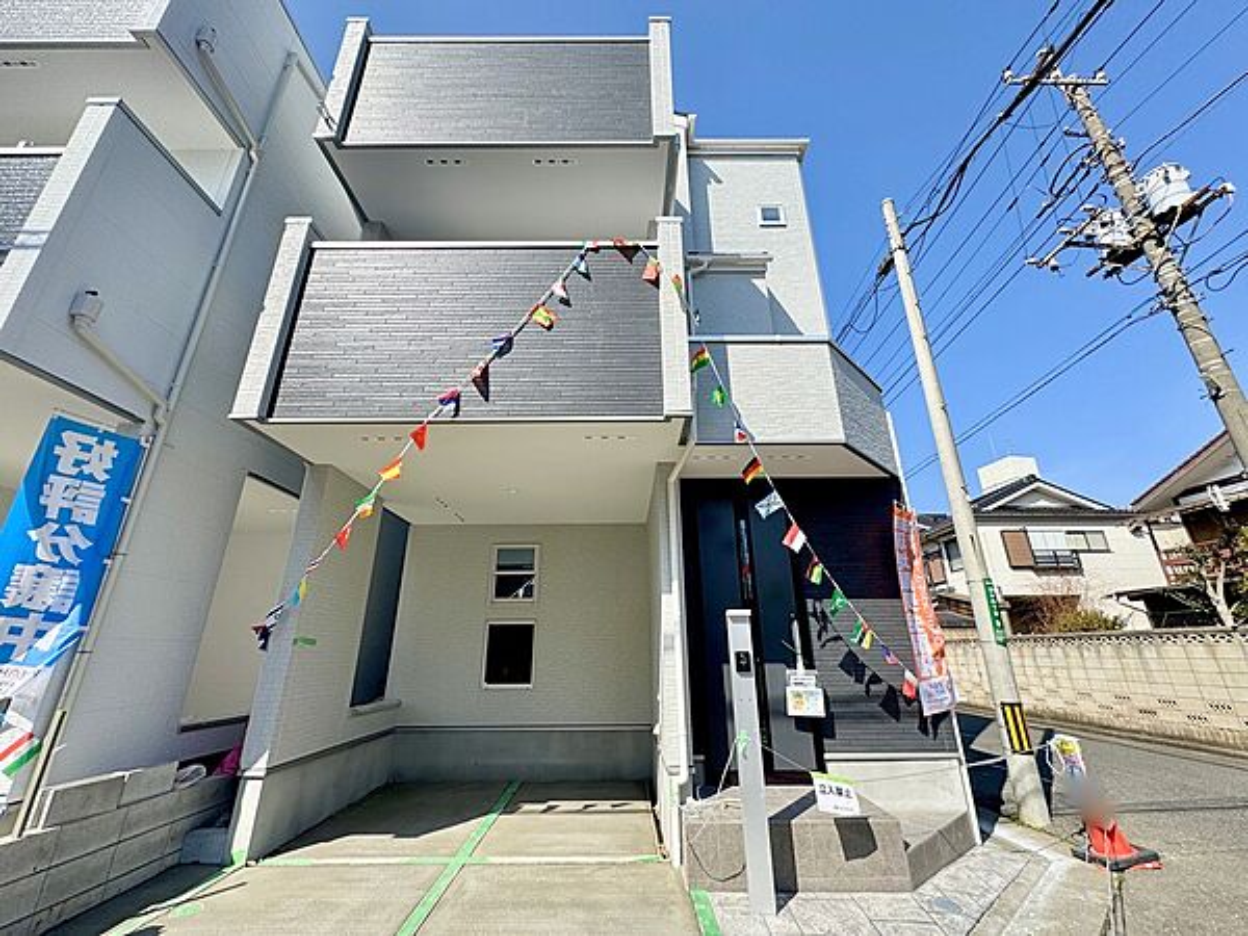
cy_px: 468
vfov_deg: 85.7
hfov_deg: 102.1
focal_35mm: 14
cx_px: 624
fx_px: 505
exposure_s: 1/1477
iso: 50
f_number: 2.2
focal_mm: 2.22
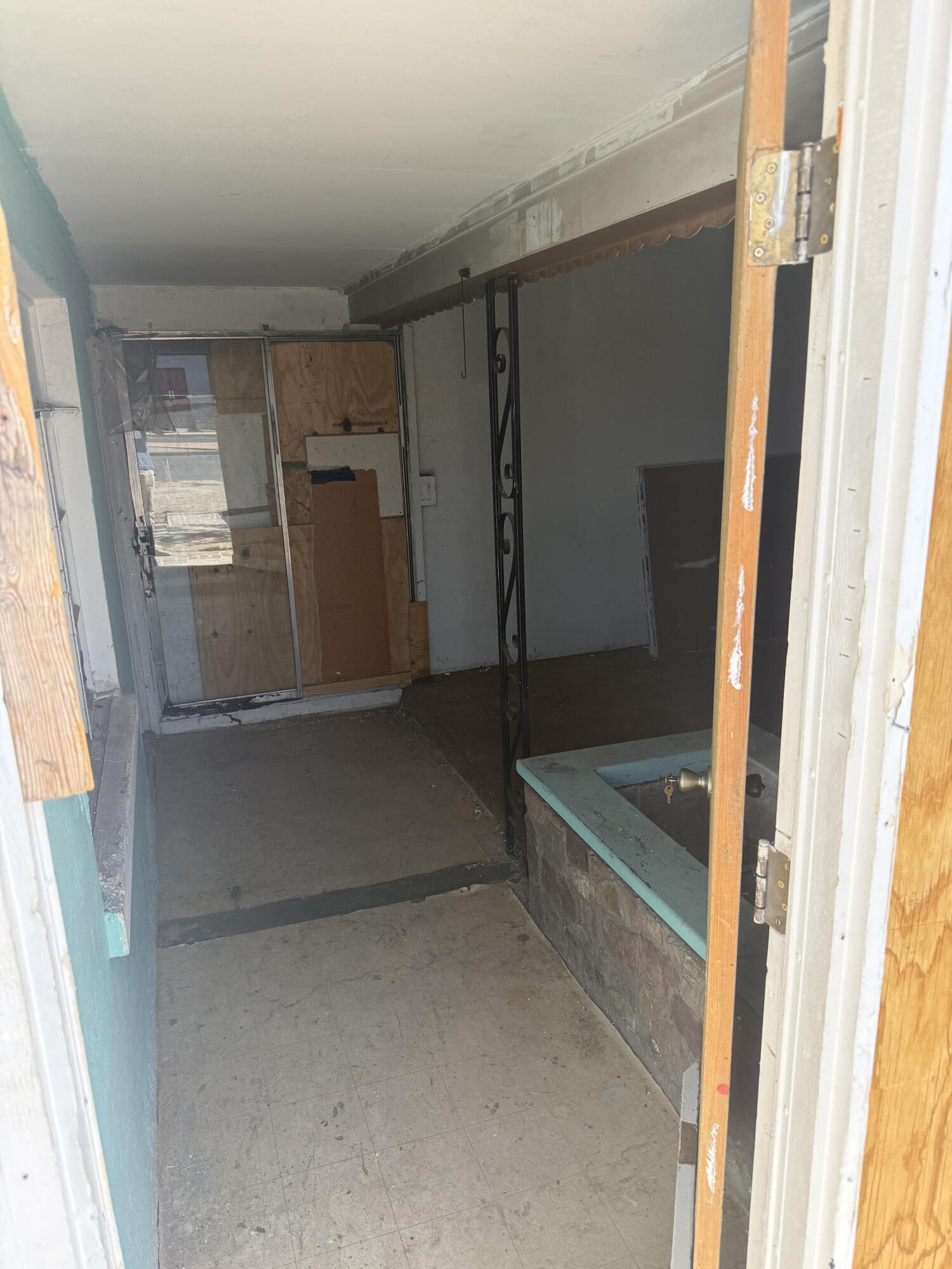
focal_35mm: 24
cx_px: 476
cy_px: 634
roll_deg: +1.3
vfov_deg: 71.6
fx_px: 880
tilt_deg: -15.6
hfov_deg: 56.8
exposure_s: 1/671
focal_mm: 6.76
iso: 100
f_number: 1.78
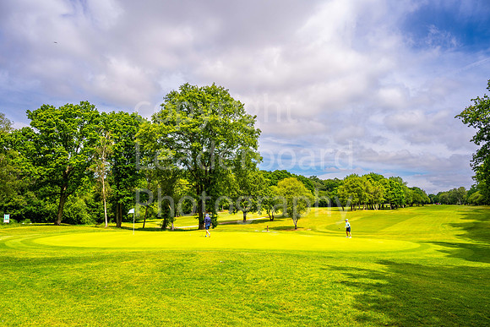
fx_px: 327
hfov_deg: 73.7
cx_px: 245
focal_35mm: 24
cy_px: 164
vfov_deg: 53.2
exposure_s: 1/500
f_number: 7.1
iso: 200
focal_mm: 24
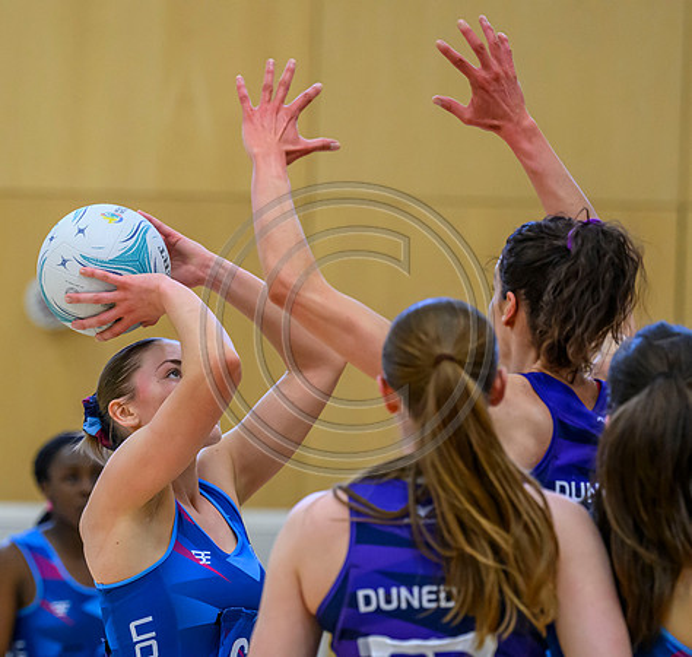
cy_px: 460
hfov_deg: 6.7
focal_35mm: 269
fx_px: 5937
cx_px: 234
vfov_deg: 6.3
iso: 4000
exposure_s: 1/1000
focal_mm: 155
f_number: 3.2
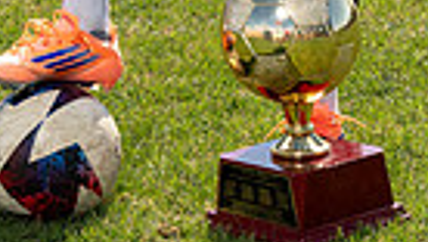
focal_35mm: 171
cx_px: 174
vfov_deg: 6.7
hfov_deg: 12.6
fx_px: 1943
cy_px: -354
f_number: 9
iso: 100
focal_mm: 50
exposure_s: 1/200
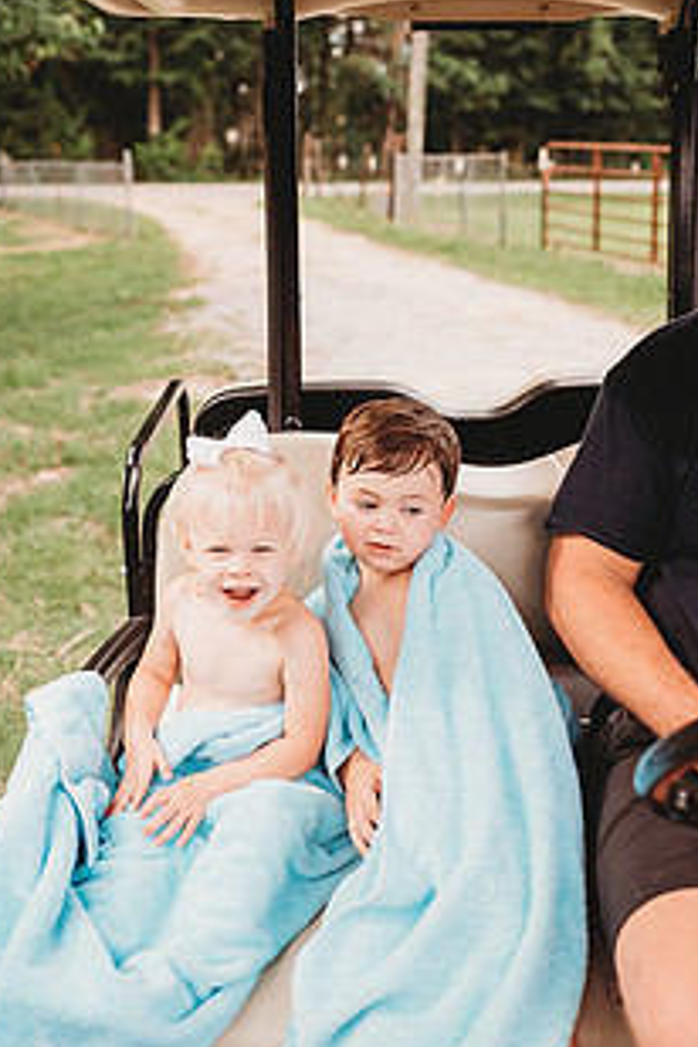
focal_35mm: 35
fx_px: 1018
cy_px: 390
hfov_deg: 37.9
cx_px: 352
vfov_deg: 53.8
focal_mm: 24
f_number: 2.2
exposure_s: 1/500
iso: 100
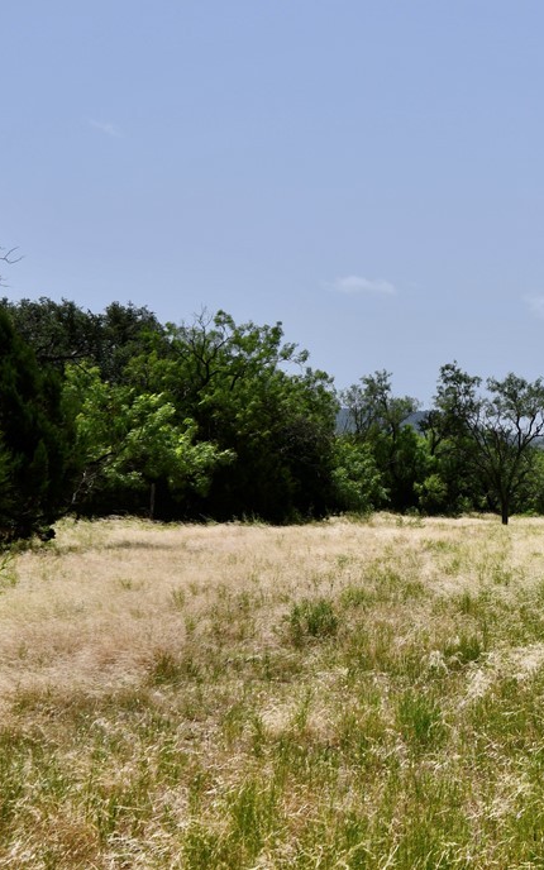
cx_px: 597
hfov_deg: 17.1
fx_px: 1755
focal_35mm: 74
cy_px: 414
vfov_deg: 27.8
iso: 100
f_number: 10
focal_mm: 31
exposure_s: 1/400
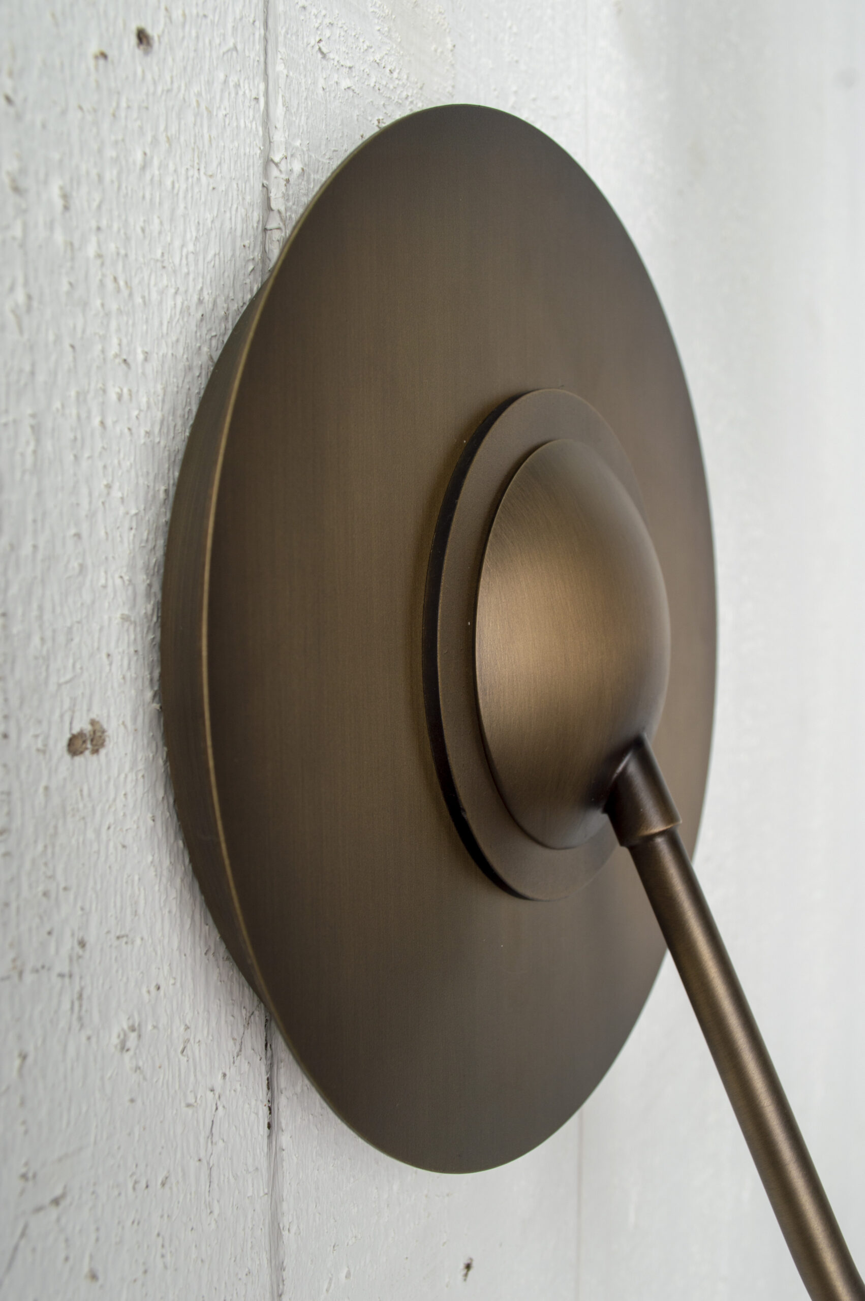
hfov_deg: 43.5
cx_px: 432
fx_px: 1083
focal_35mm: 30
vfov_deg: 62.0
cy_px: 650
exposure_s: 1/25
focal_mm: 20
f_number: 8
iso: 100
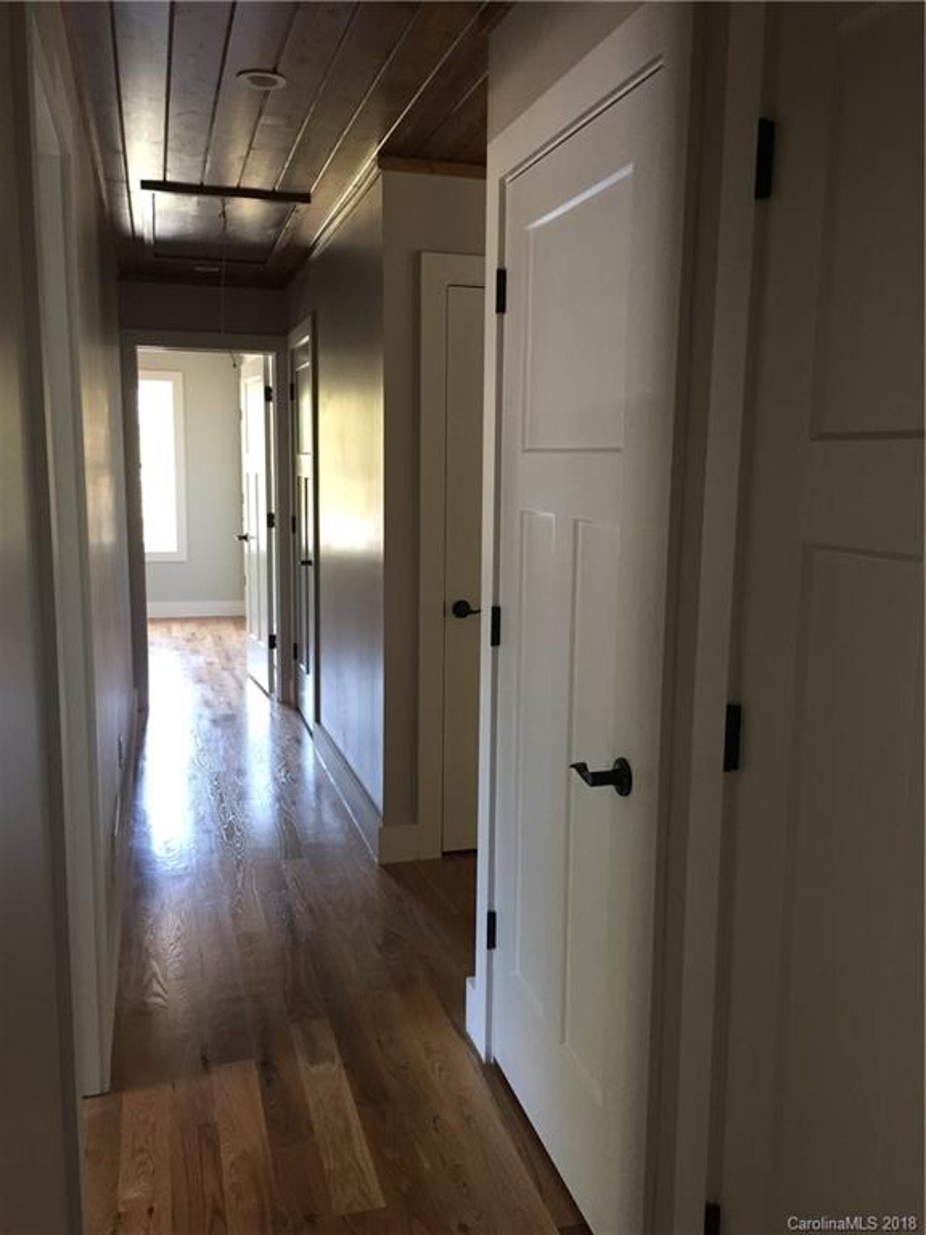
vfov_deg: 61.7
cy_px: 618
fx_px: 1034
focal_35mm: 29
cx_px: 463
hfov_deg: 48.2
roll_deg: -0.2
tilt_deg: -9.1
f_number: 2.2
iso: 100
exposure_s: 1/30
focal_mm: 4.15
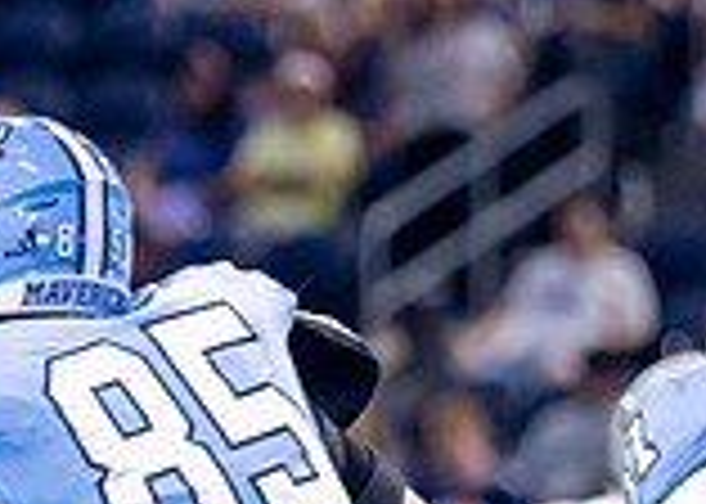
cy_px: 766
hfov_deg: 2.0
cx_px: -652
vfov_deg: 1.4
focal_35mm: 994
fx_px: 19922
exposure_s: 1/1000
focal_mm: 147
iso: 2000
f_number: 2.8
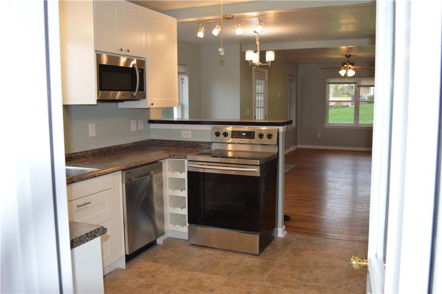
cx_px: 221
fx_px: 368
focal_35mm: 30
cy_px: 147
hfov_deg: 62.0
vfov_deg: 43.5
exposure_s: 1/80
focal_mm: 20
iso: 400
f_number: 4
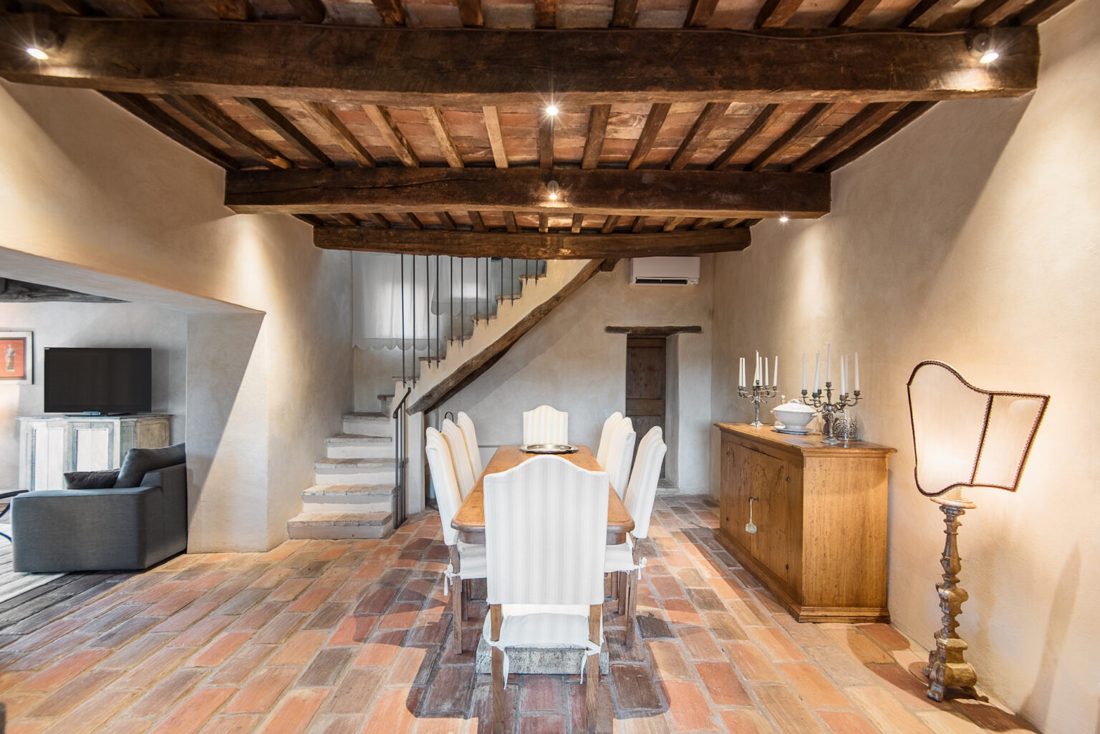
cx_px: 550
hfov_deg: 96.7
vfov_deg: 73.8
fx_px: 489
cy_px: 367
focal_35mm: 16
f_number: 9
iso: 200
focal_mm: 16
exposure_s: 1/5
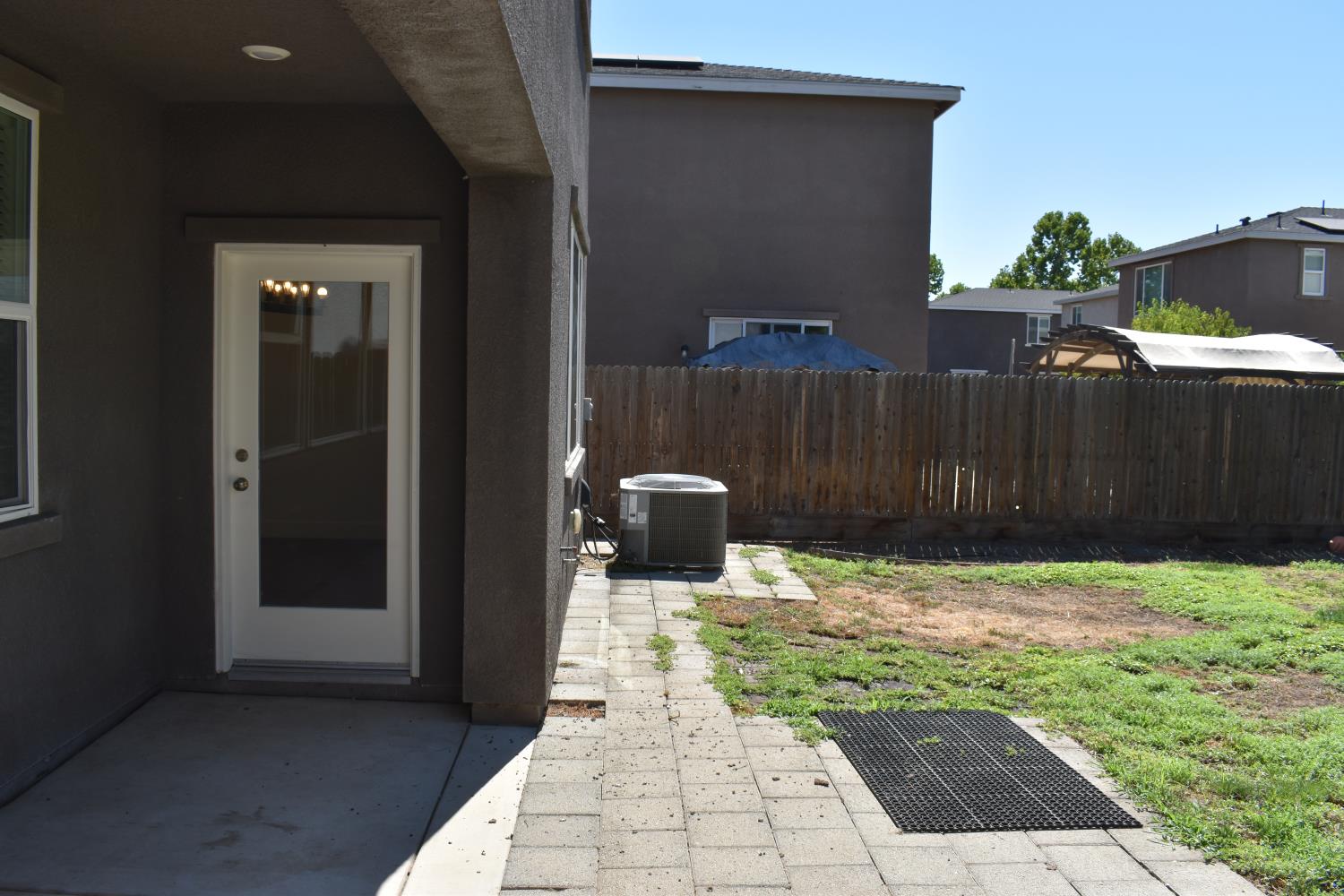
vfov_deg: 43.6
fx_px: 1120
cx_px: 672
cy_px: 448
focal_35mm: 30
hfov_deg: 61.9
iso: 140
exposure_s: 1/250
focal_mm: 20
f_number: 8
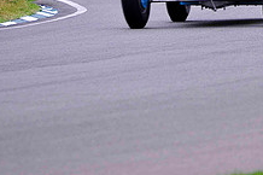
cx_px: 218
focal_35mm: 1198
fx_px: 8745
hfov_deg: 1.7
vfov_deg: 1.1
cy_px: -43
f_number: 8
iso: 800
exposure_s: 1/250
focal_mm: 450
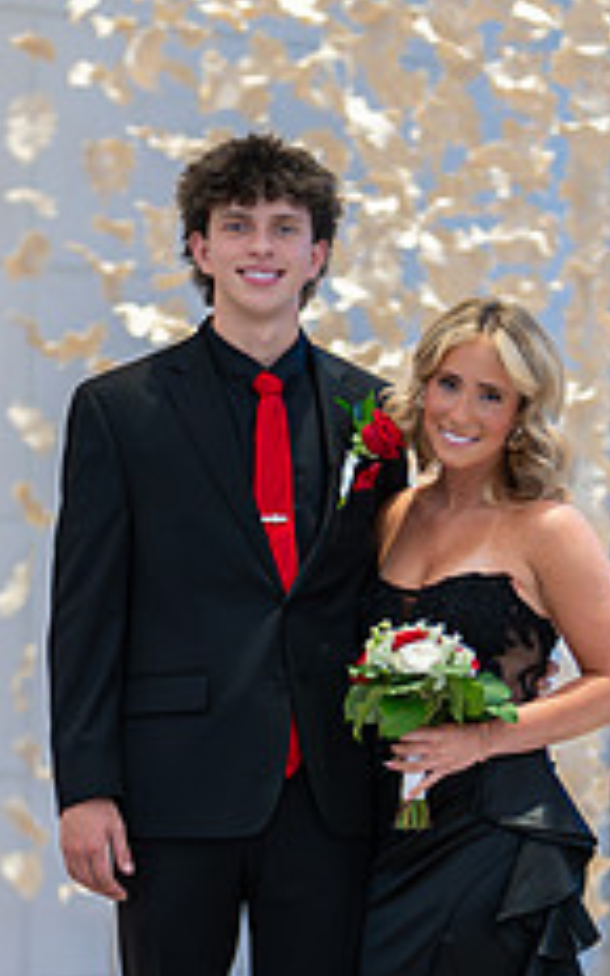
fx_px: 4070
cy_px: 806
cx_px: 316
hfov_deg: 8.6
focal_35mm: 153
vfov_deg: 13.6
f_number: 1.2
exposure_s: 1/640
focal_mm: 50
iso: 1000
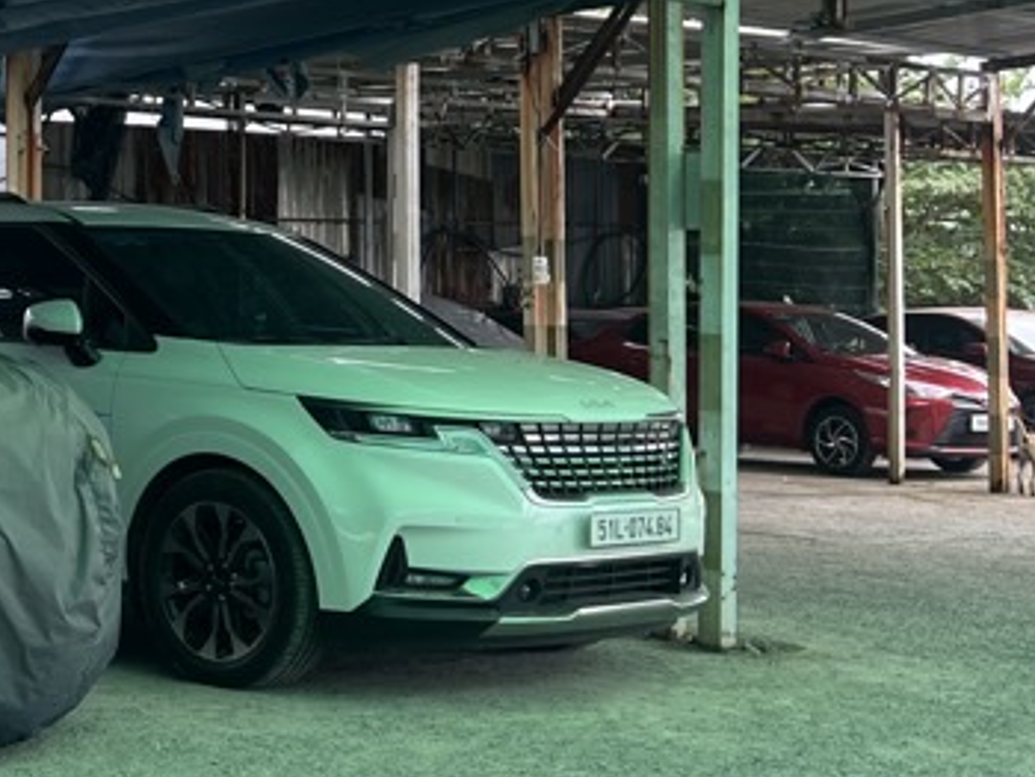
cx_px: -65
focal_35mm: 76
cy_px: 127
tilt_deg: +4.1
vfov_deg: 19.2
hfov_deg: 24.2
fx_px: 2274
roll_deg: -1.2
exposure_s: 1/121
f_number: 1.5
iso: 40
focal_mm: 5.7
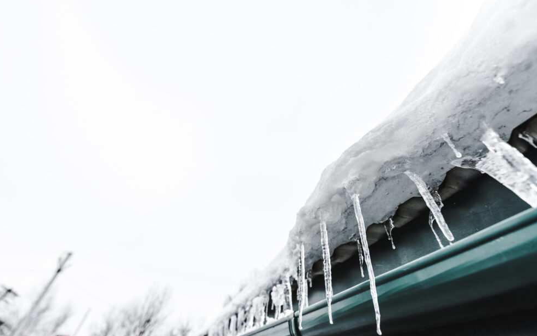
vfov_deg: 71.1
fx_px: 234
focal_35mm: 16
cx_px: 275
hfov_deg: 97.8
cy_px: 183
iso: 100
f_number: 2.8
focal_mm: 15
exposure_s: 1/640
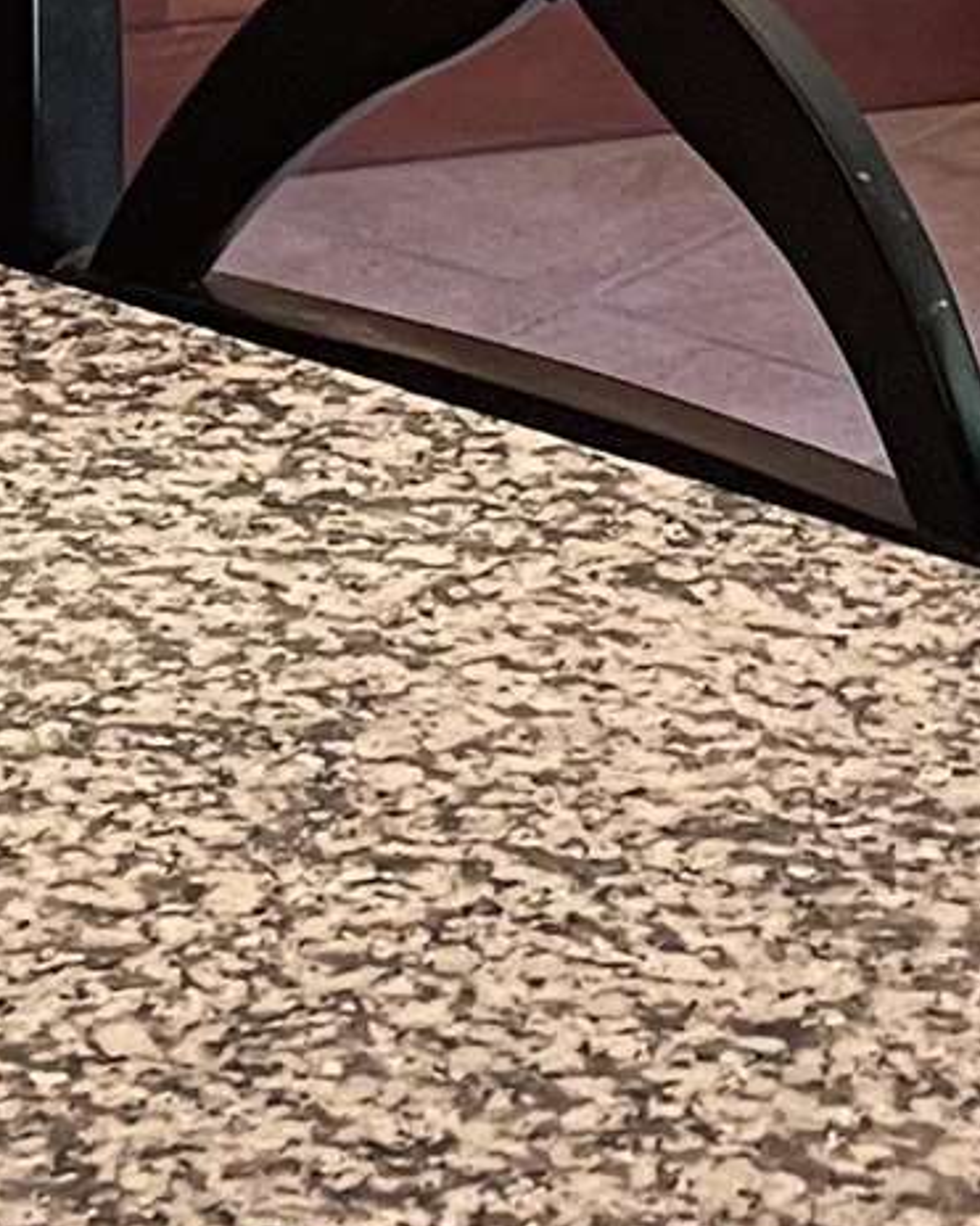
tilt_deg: -12.5
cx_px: 1255
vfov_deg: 11.0
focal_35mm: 168
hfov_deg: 9.1
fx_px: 6093
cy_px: -727
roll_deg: +3.3
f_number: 1.6
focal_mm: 4.2
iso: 100
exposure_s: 1/60
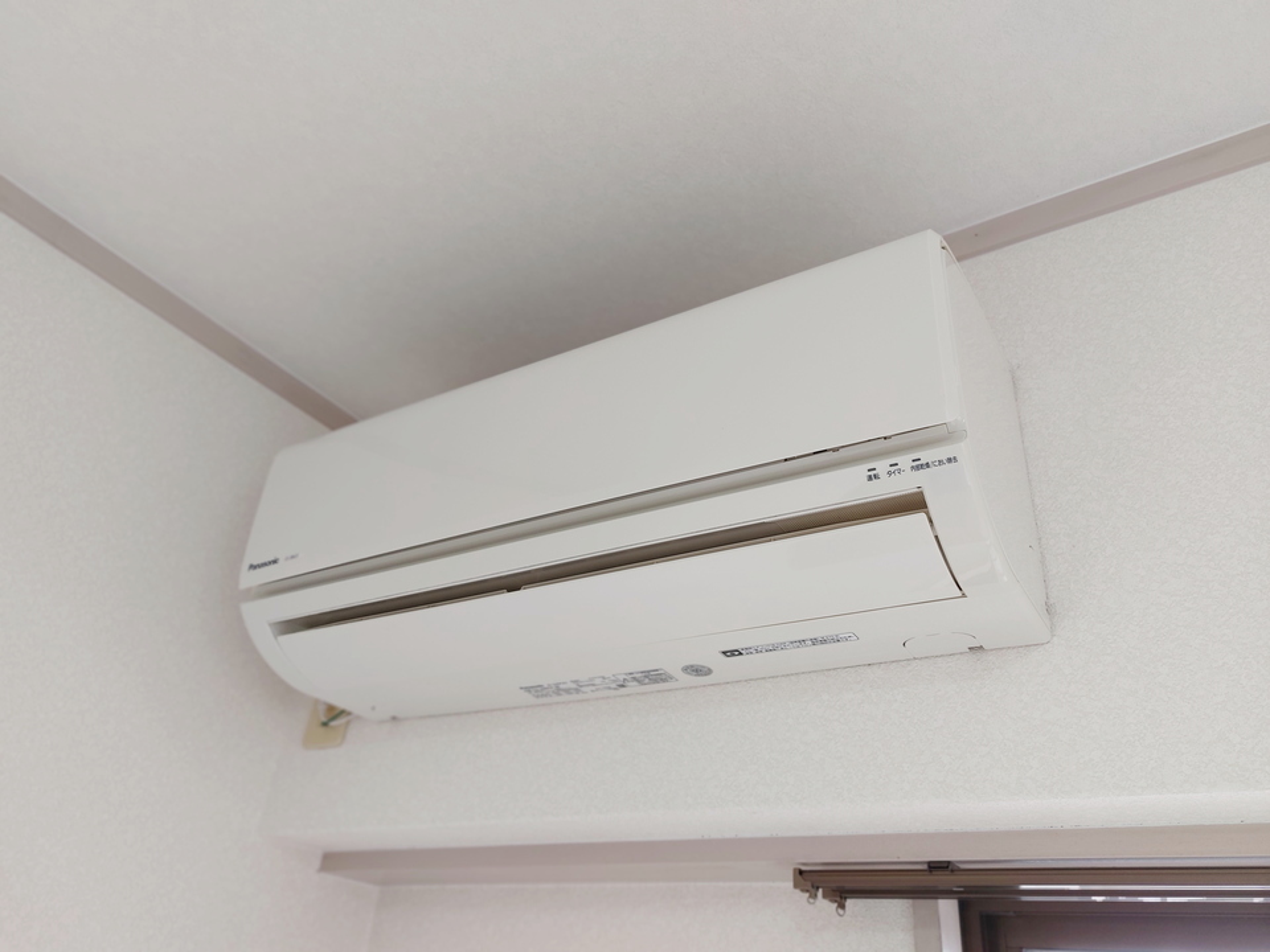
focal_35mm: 24
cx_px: 635
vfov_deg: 56.8
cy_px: 476
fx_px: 881
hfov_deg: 71.6
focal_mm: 5.23
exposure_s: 1/40
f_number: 1.8
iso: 32
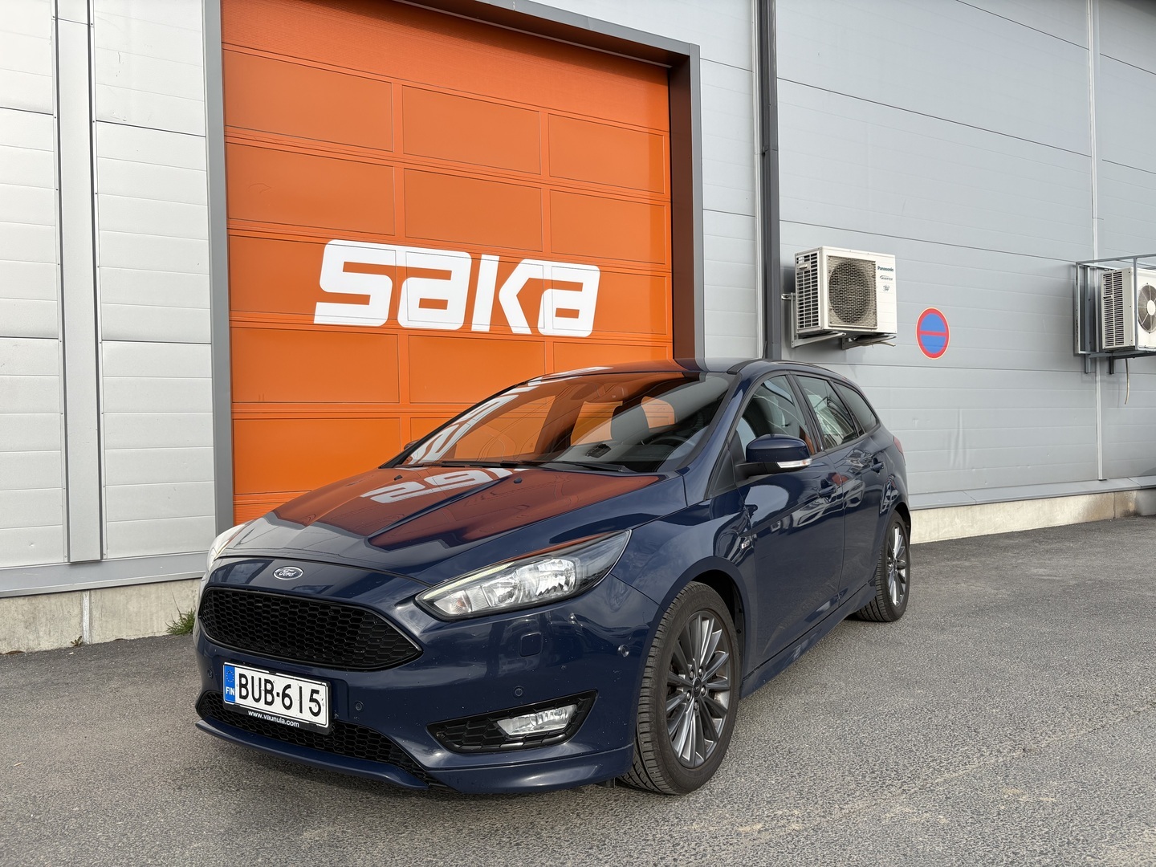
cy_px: 434
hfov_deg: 67.3
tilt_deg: +0.3
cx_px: 578
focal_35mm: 26
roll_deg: +0.6
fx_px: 868
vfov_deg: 53.1
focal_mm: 5.96
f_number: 1.6
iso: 50
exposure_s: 1/1117
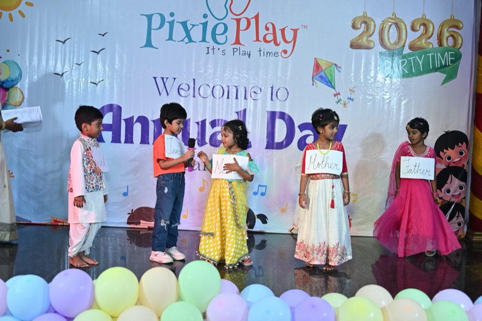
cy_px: 160
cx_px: 241
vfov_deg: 30.5
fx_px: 589
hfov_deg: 44.5
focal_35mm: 44
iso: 250
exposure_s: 1/160
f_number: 4
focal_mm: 44
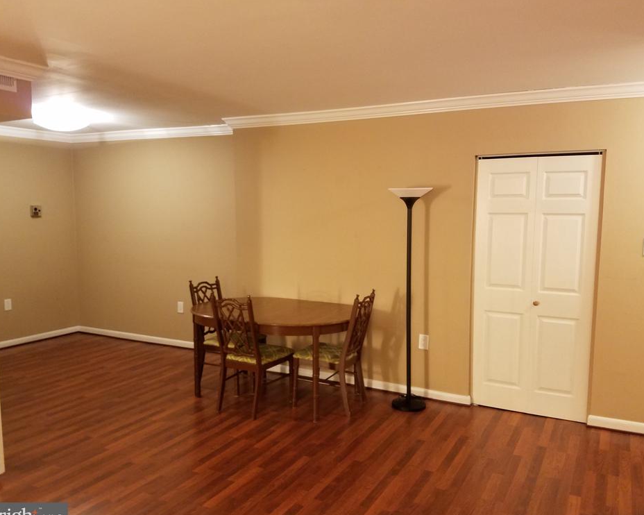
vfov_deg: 51.5
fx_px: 534
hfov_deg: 62.2
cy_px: 264
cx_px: 337
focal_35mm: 28
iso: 250
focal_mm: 4.2
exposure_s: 1/15
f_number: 1.7
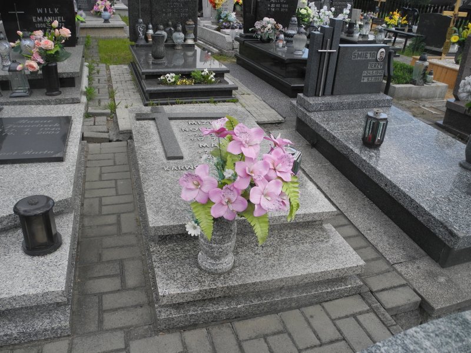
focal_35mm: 28
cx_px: 236
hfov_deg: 63.4
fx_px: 381
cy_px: 176
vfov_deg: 49.7
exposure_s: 1/1000
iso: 100
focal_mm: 6
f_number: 2.8
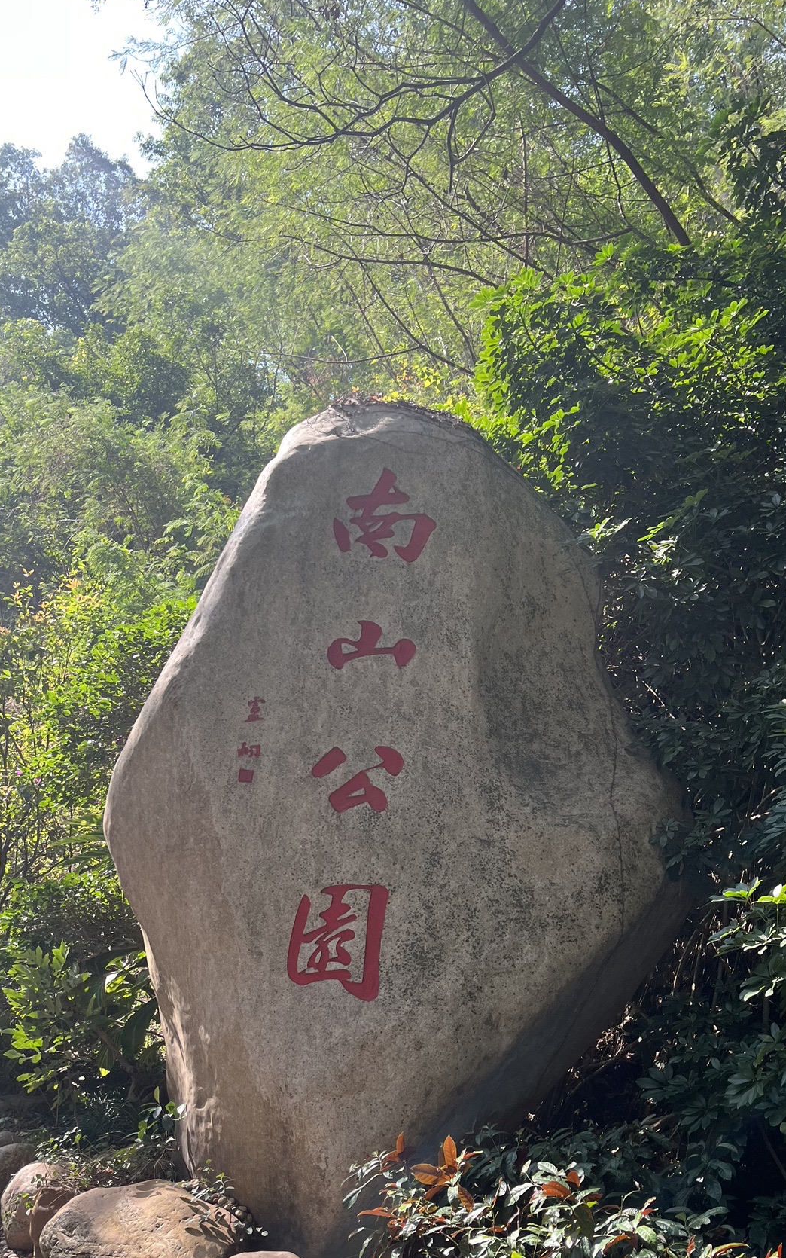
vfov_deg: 57.7
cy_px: 748
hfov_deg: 38.1
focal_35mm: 33
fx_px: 1131
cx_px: 498
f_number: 1.6
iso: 50
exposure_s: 1/497
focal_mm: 5.1
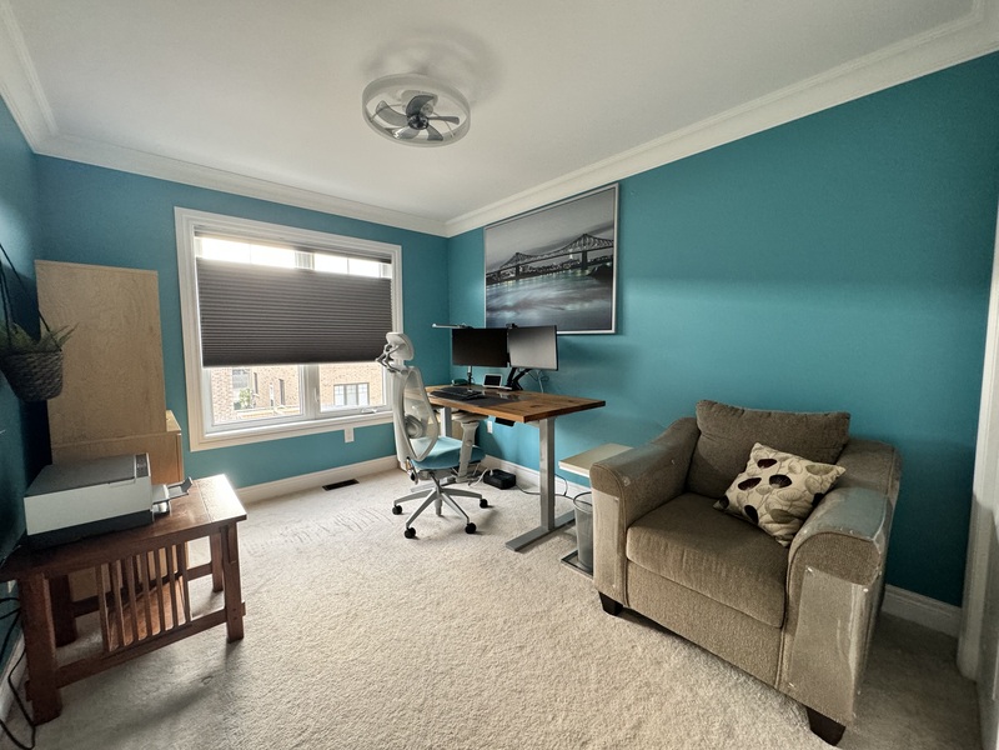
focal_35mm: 14
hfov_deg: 102.1
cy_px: 375
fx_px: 404
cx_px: 500
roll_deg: +0.3
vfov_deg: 85.7
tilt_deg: -4.6
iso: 250
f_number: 2.2
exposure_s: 1/60
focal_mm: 2.22
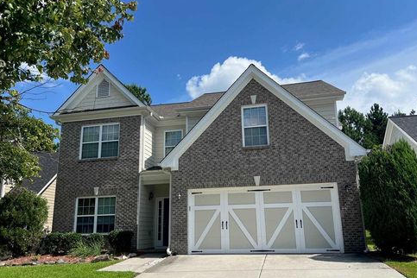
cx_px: 215
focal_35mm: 28
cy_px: 152
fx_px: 324
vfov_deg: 46.3
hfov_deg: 65.5
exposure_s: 1/4630
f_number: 1.5
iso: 50
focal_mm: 5.7
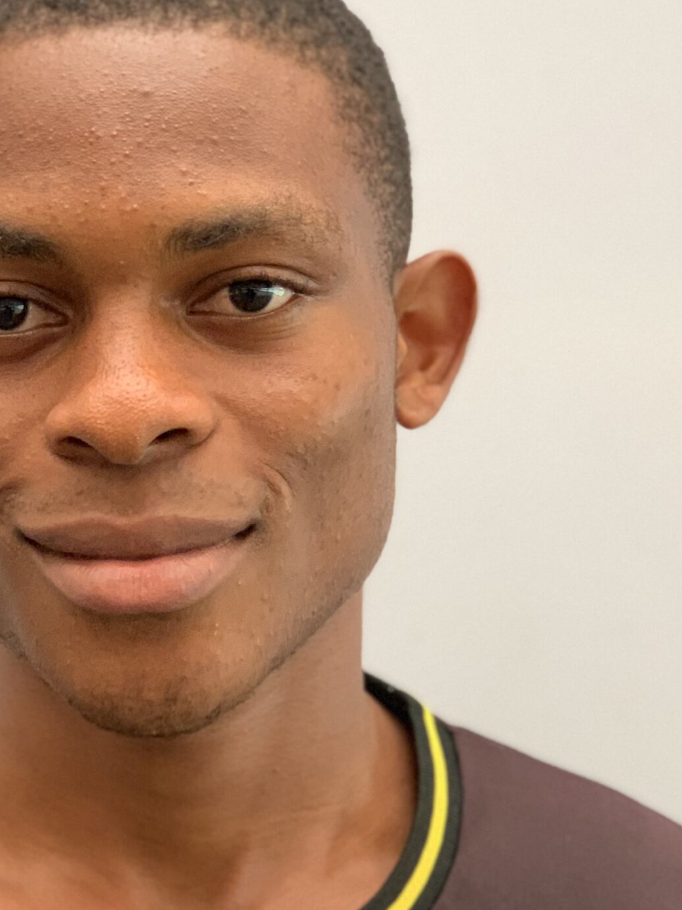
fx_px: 2522
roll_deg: -0.6
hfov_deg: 15.4
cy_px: 650
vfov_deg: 20.3
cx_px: 201
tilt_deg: -4.8
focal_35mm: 96
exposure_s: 1/60
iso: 200
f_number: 2.4
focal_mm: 6
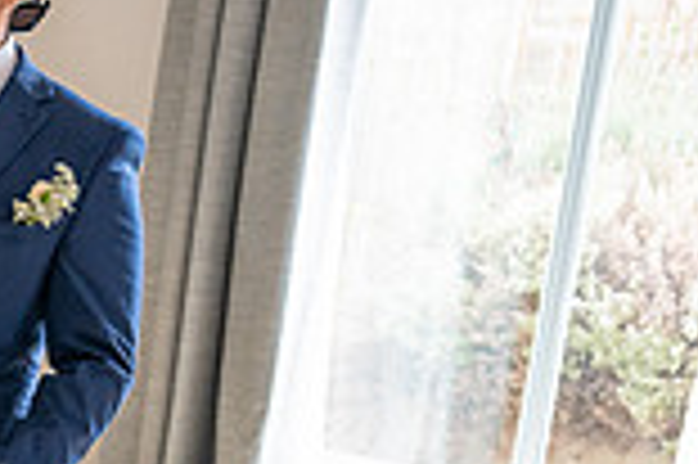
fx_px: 1743
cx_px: -374
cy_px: 570
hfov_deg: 19.5
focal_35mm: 90
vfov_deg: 14.6
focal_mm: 24
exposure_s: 1/250
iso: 800
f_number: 2.8
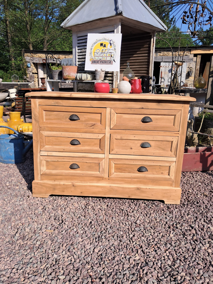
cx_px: 106
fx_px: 222
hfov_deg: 51.4
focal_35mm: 27
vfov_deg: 65.3
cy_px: 142
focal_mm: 4
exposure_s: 1/726
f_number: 1.8
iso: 50
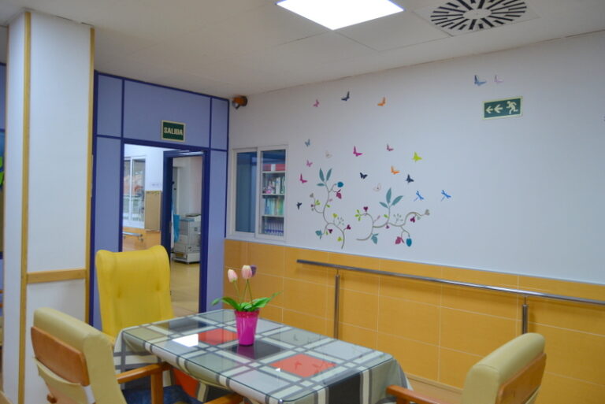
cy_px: 202
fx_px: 454
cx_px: 302
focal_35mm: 27
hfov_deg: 67.4
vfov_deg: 48.0
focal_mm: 18
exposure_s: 1/60
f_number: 3.5
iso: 400
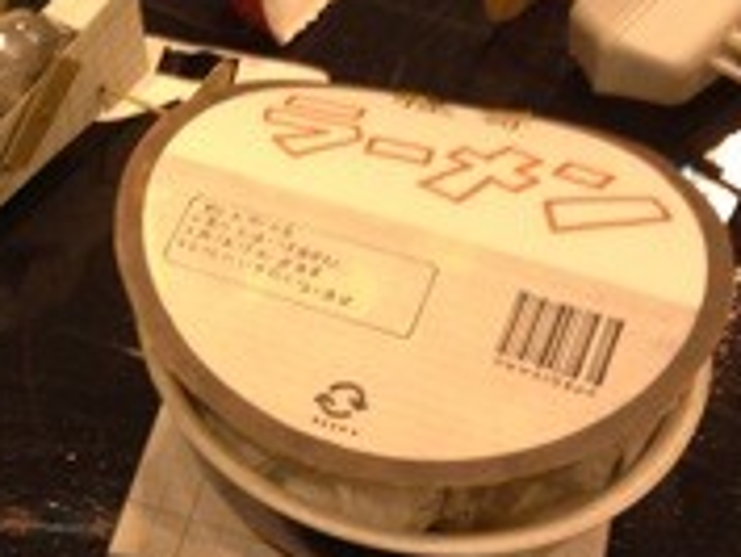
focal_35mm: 99
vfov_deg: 15.0
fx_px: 2121
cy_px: 232
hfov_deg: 18.9
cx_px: -113
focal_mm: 4.28
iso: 125
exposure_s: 1/20
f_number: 2.4
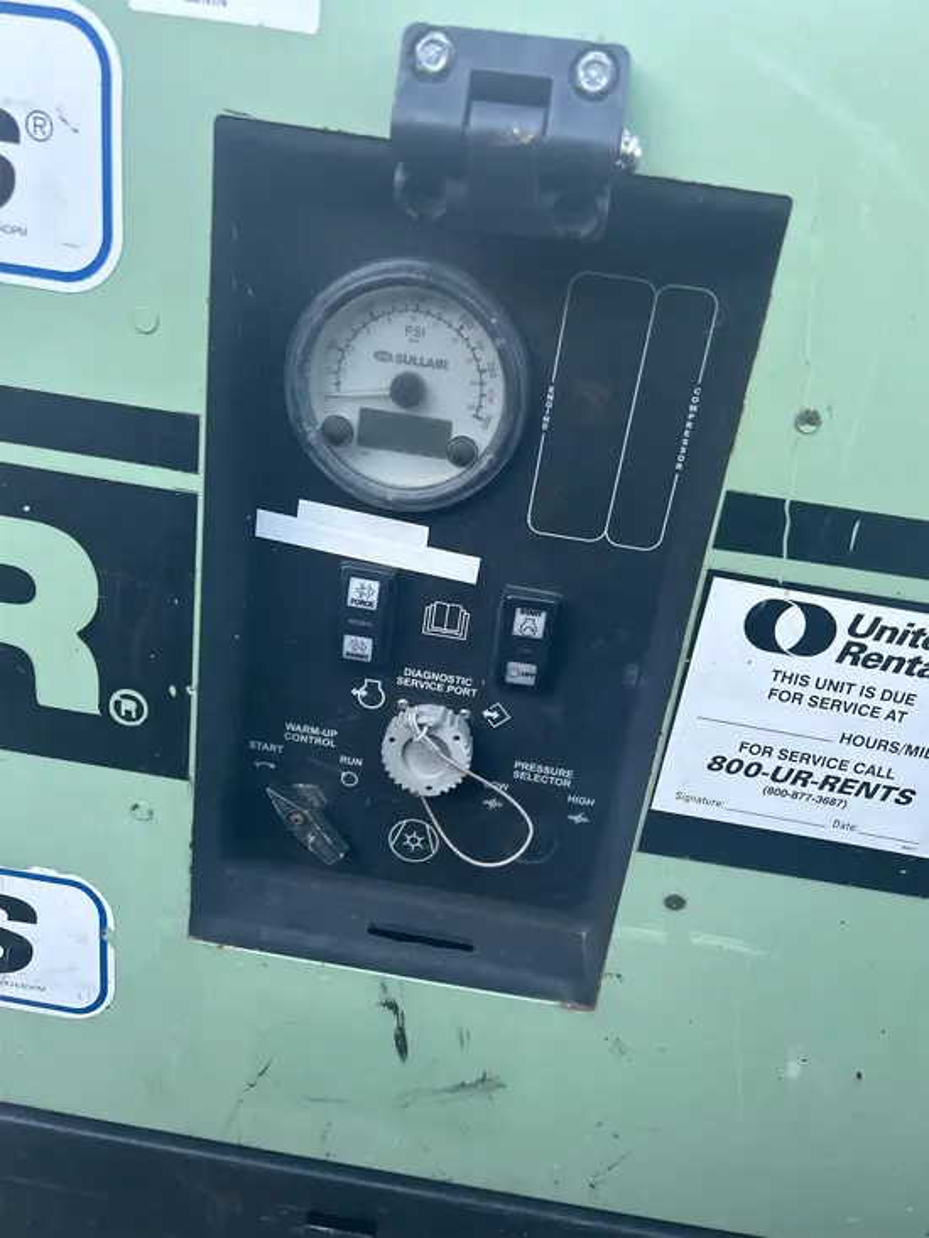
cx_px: 464
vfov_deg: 67.3
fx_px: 930
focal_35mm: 26
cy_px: 619
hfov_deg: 53.1
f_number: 1.5
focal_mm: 5.7
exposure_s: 1/121
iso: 100
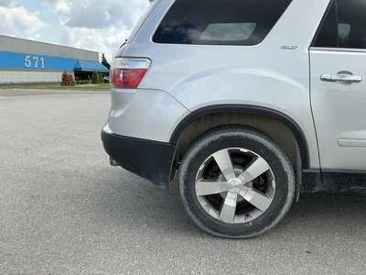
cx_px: 183
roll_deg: +0.6
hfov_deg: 63.4
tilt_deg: -10.2
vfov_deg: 49.7
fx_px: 296
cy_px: 138
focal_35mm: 28
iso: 25
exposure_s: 1/1015
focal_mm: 3
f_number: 1.8
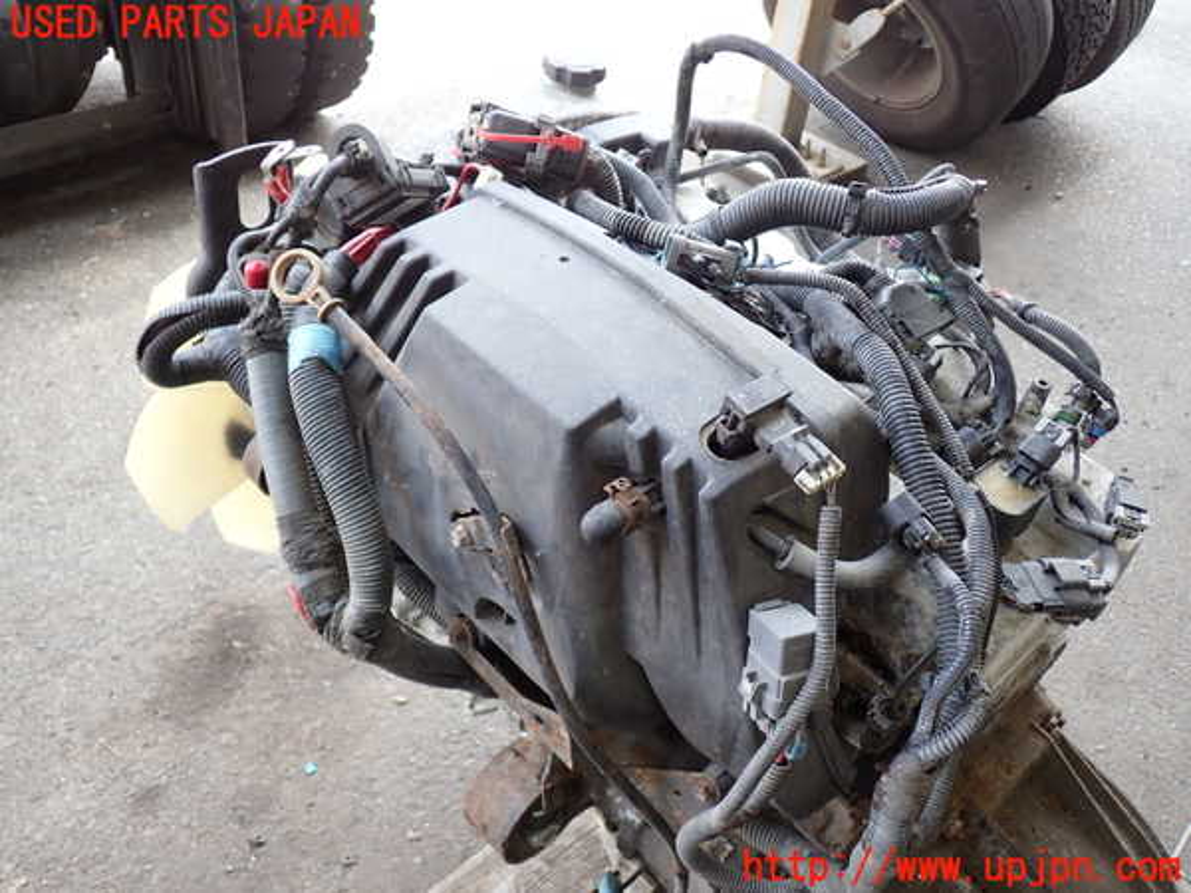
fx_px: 1101
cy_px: 446
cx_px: 596
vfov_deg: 44.2
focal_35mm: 32
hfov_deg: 56.8
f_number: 2.4
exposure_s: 1/80
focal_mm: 5.79
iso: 100
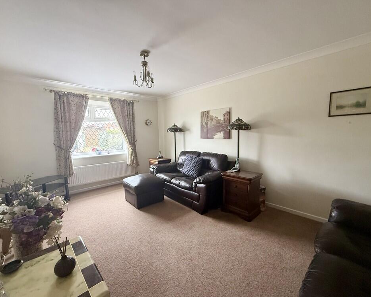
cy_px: 152
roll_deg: +0.9
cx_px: 178
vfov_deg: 84.0
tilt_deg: -6.1
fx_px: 165
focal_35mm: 15
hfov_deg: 96.8
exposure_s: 1/99
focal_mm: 2.22
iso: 320
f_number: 2.2
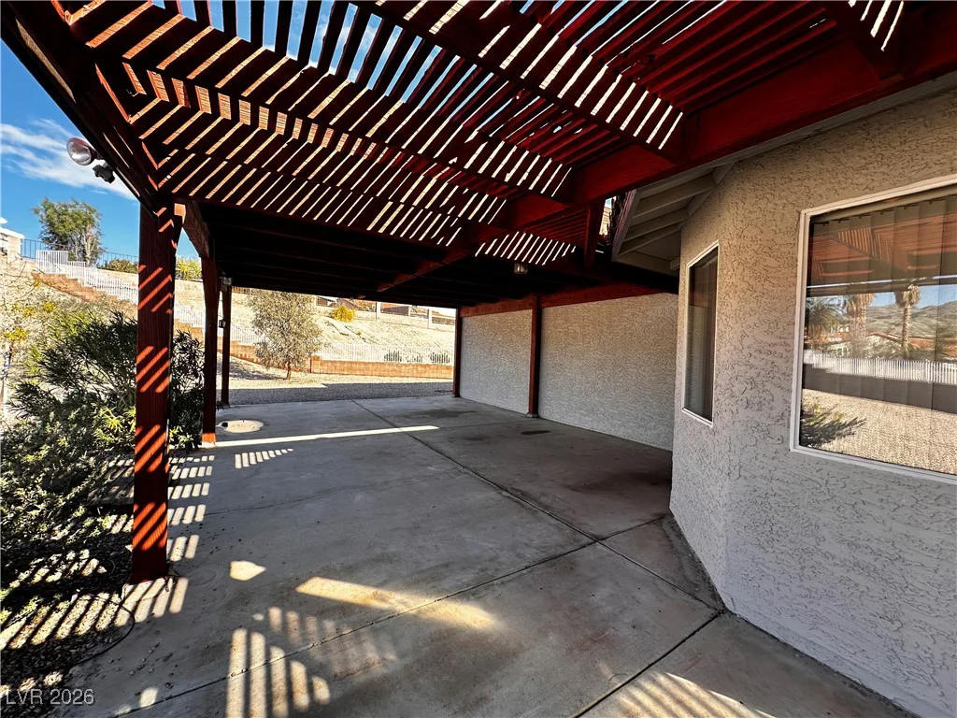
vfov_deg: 85.7
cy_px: 359
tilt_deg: -0.8
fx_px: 387
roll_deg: -1.7
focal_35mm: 14
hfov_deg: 102.1
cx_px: 478
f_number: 2.2
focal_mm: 2.22
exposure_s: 1/487
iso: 40
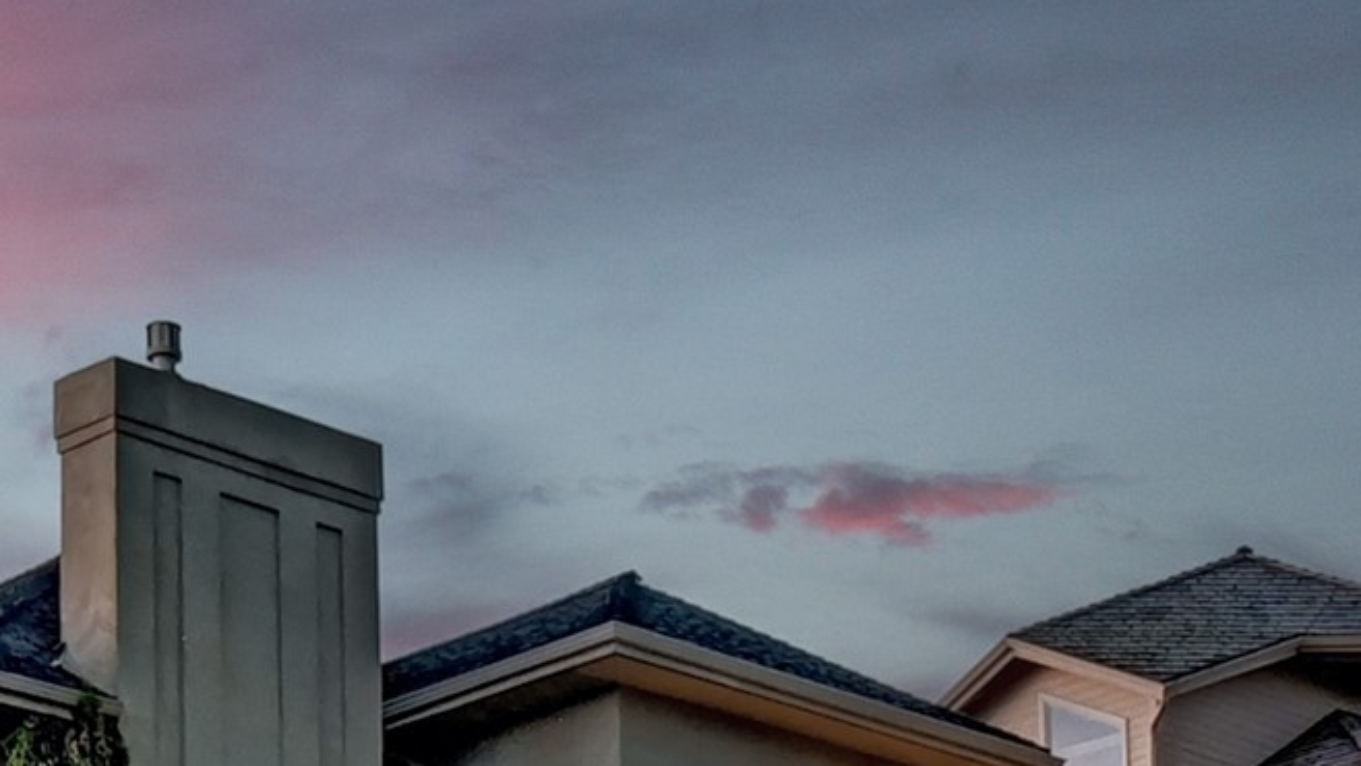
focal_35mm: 81
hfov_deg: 25.1
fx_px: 2923
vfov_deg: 14.1
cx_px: 51
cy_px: 1113
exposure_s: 1/1.67
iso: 3200
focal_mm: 20
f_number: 11
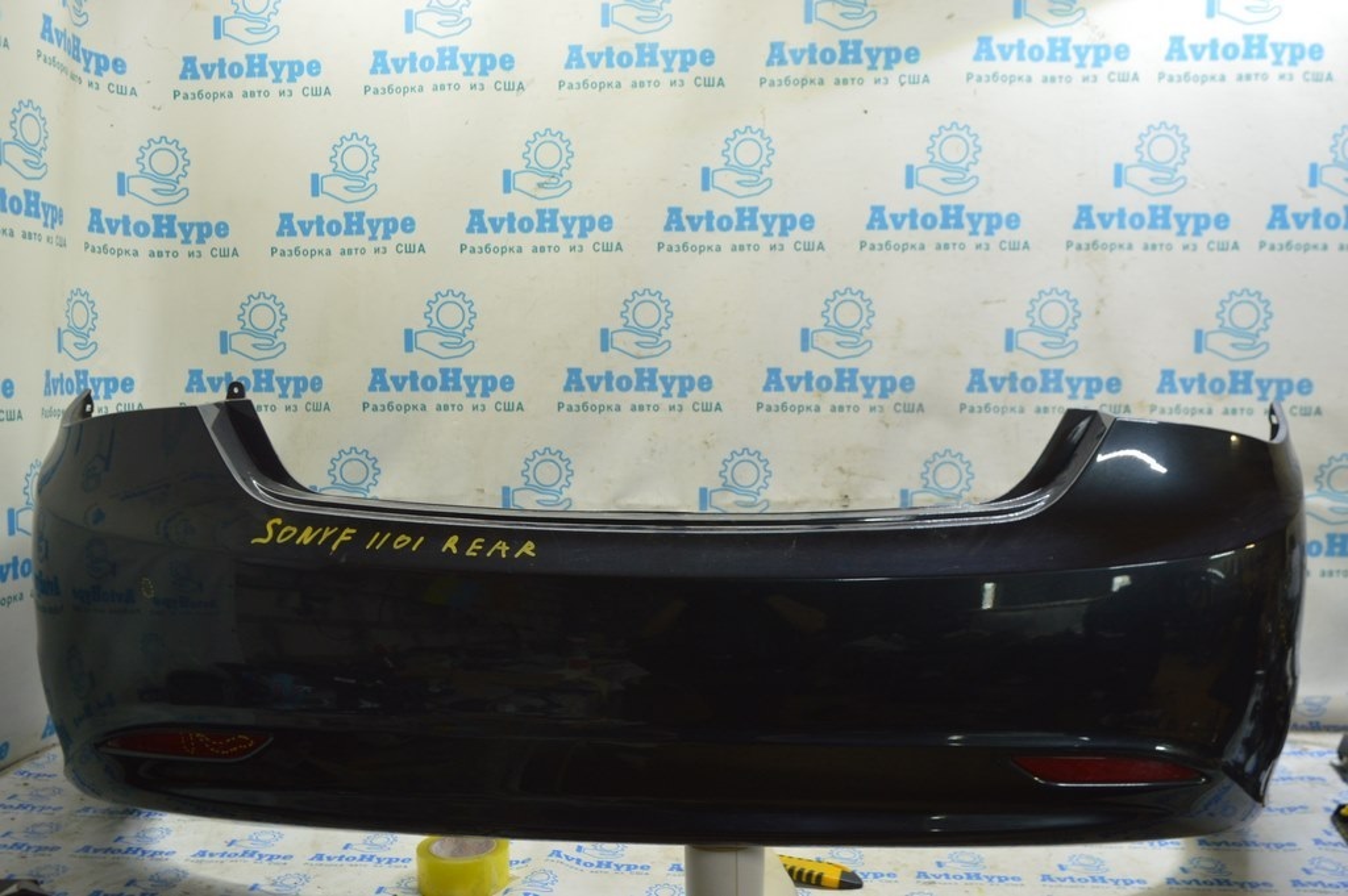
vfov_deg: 39.9
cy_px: 448
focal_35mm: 33
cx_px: 674
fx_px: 1235
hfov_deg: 57.3
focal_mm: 22
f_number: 5.6
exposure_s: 1/20
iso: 400
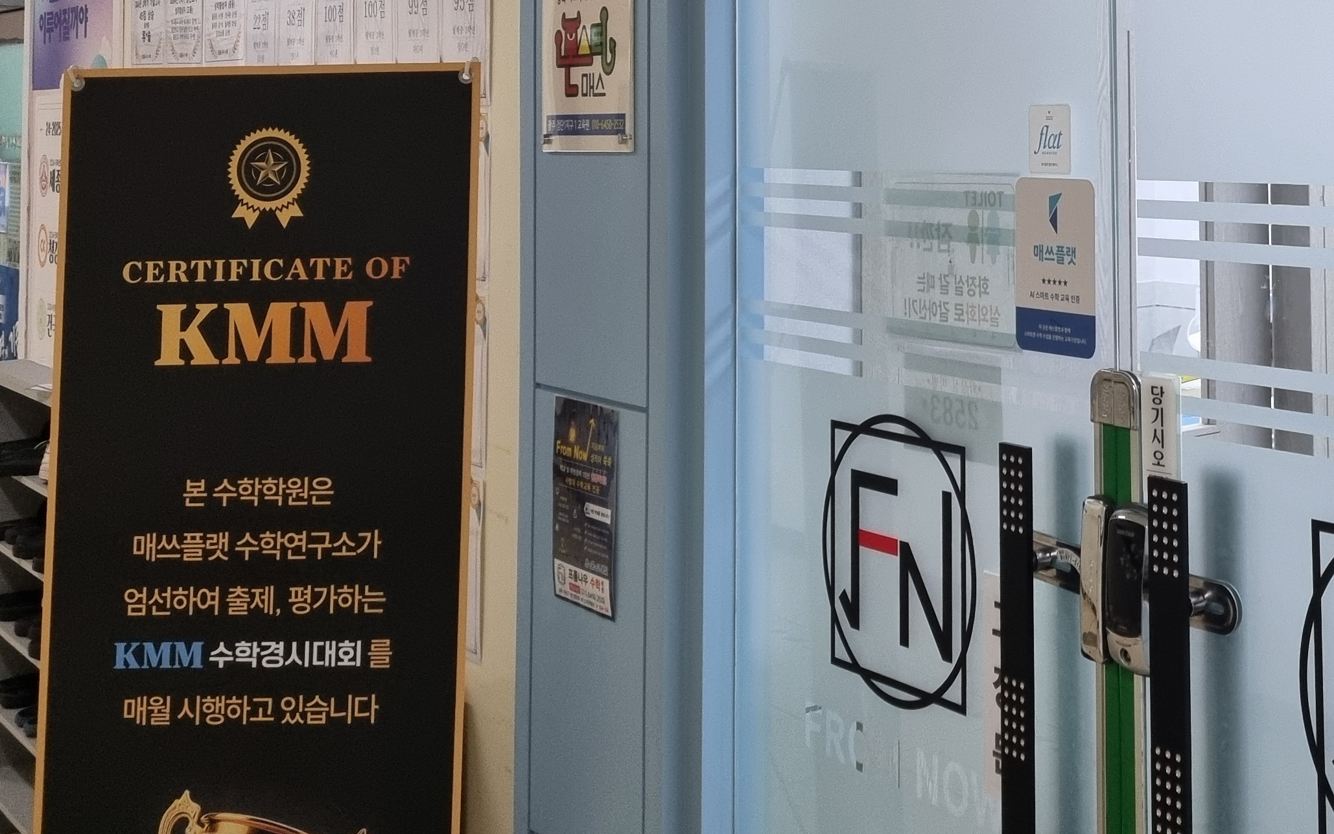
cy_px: 7
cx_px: 1249
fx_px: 1963
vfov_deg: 23.0
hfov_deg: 34.9
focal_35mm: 54
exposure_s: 1/120
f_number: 1.8
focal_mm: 5.4
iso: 320
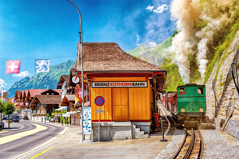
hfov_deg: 46.4
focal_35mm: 42
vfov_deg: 31.9
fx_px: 279
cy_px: 80
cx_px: 120
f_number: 8
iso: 200
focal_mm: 28
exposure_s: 1/125
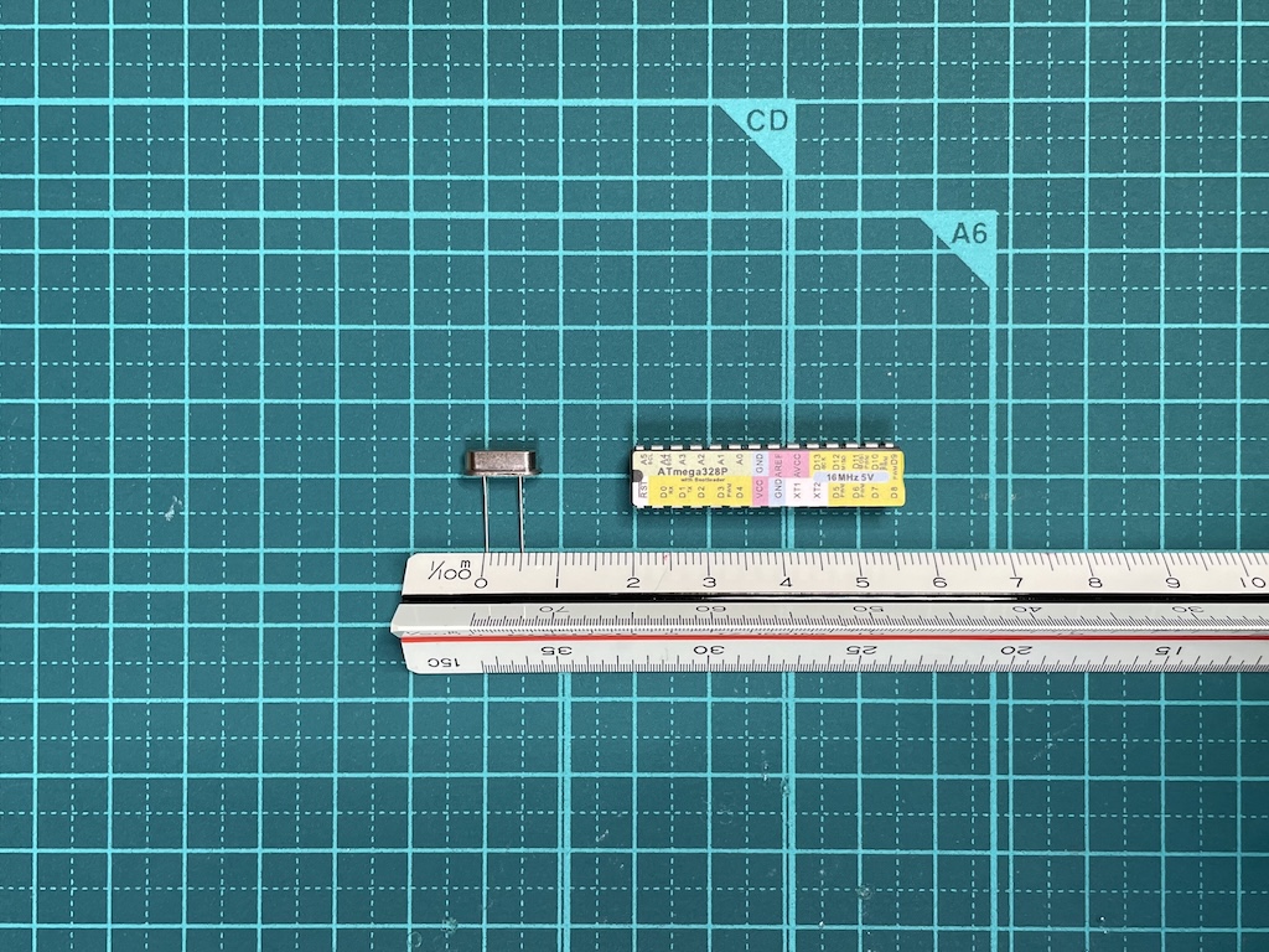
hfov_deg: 67.3
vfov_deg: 53.1
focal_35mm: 26
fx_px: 953
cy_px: 476
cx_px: 634
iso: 100
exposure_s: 1/120
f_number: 1.6
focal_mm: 4.2
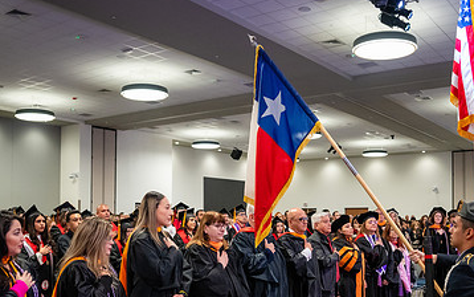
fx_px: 530
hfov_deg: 48.2
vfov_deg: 30.8
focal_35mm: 41
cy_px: 215
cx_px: 243
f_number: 2.8
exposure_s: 1/160
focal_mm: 24
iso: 3200
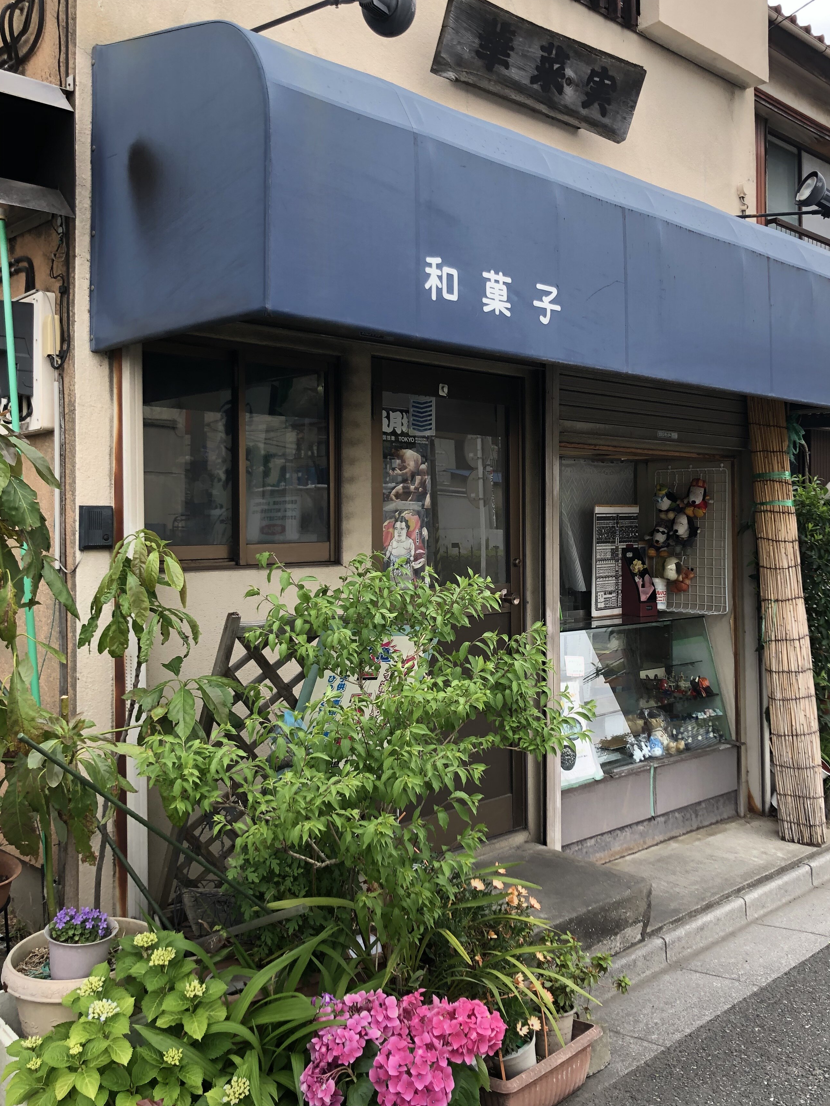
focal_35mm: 33
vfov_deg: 55.3
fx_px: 1055
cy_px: 508
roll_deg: +0.8
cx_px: 488
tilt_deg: +1.8
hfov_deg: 42.8
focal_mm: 3.99
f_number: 1.8
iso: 20
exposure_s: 1/368
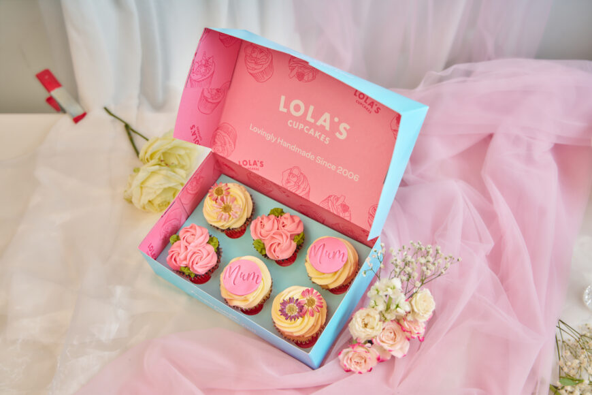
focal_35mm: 41
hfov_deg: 47.4
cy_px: 198
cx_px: 296
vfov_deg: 32.6
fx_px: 674
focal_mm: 41
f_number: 2.8
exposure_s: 1/200
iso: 100
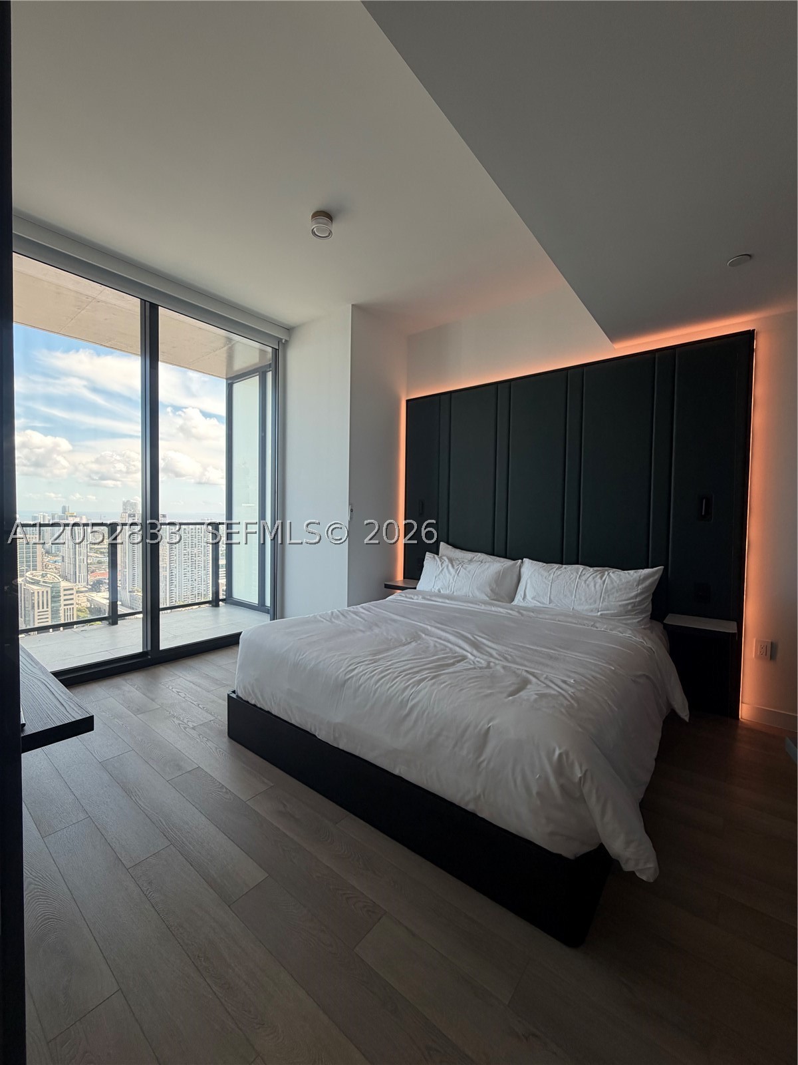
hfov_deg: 85.7
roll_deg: -2.1
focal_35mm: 14
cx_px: 399
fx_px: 430
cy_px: 532
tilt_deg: -2.9
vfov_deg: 102.1
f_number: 2.2
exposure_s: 1/121
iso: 100
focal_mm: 2.22
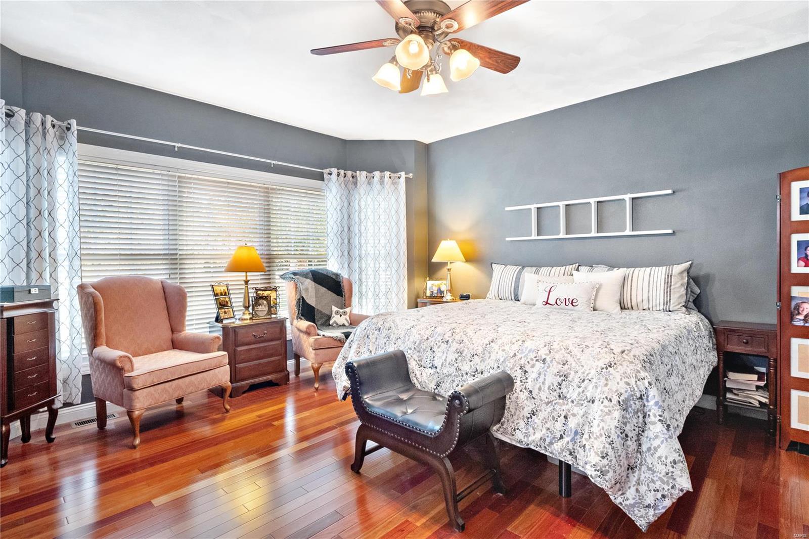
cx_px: 404
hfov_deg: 90.0
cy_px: 270
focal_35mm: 18
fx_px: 404
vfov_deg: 67.4
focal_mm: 9
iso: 640
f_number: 9
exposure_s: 1/50
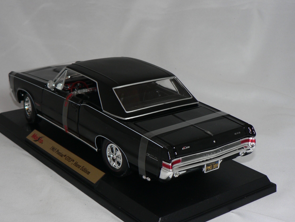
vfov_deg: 24.0
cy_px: 123
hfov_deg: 31.7
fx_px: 520
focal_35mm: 61
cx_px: 139
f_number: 2.8
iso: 80
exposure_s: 1/60
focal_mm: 8.8
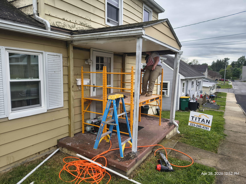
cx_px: 123
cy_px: 92
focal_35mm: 24
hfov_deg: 71.6
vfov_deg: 56.8
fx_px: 171
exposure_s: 1/566
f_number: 1.8
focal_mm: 5.56
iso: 101
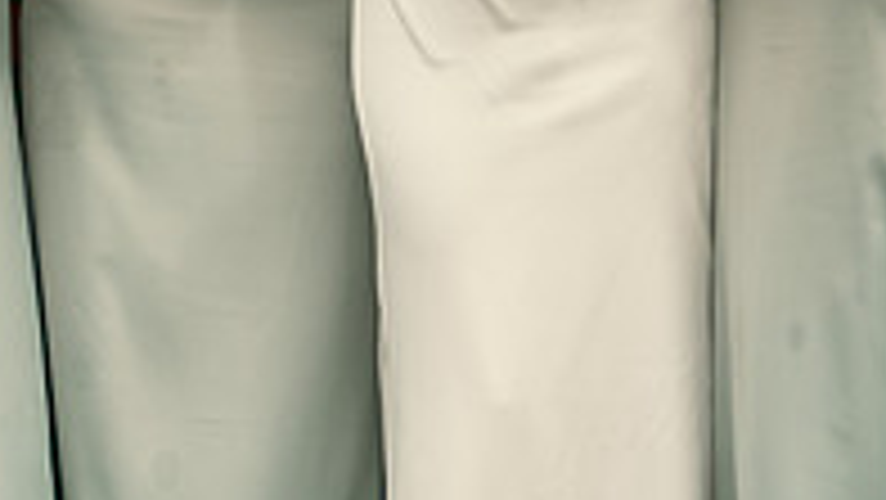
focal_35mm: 216
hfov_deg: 10.0
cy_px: -336
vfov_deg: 5.6
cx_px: 553
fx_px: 5077
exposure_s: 1/640
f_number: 3.5
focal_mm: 70
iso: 125
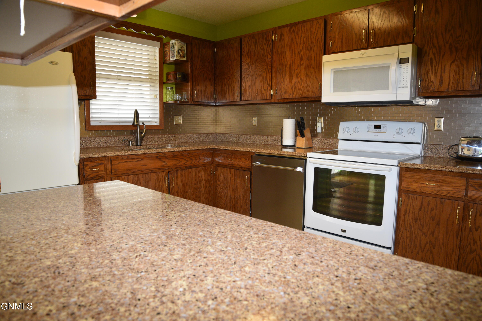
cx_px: 241
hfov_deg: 73.7
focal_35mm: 24
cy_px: 160
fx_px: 321
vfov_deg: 53.1
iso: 1000
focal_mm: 24
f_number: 7.1
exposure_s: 1/60
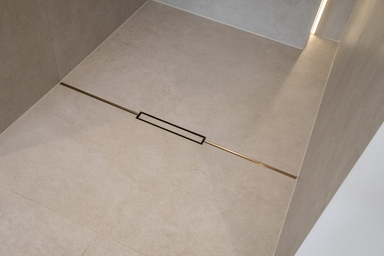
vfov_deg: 36.9
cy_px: 128
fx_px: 384
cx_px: 192
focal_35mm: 36
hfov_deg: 53.1
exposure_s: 1/125
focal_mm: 24
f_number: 14
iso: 3200
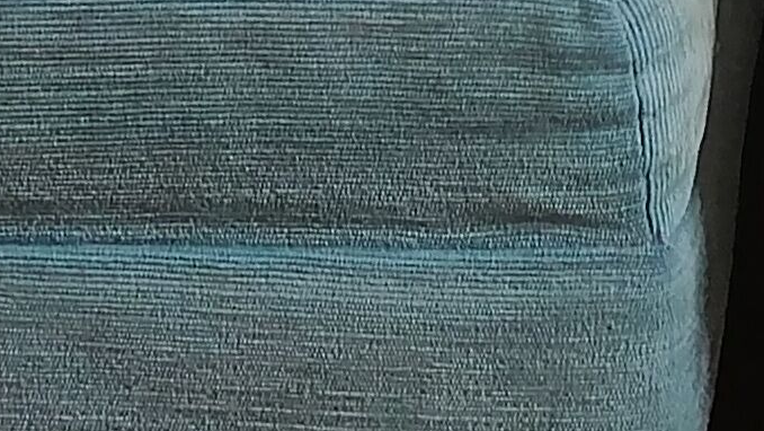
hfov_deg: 12.7
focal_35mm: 167
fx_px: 3384
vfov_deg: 6.9
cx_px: 837
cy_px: -524
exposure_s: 1/33.3
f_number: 1.8
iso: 250
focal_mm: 5.3
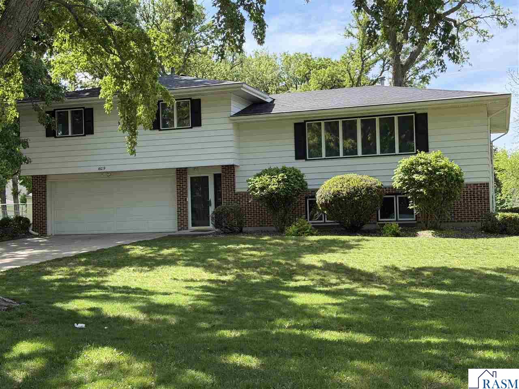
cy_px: 194
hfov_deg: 39.7
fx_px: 720
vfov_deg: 30.3
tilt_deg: +1.7
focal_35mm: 48
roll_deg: +1.7
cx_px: 260
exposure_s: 1/1070
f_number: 1.78
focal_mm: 6.76
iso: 80
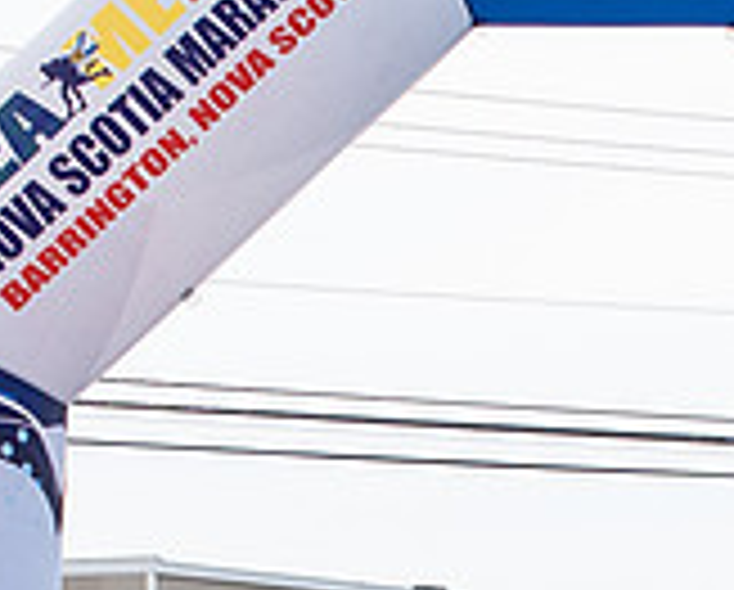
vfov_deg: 7.3
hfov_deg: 9.0
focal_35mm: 211
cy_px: 788
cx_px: 911
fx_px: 4592
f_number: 4
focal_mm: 31
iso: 800
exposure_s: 1/4000
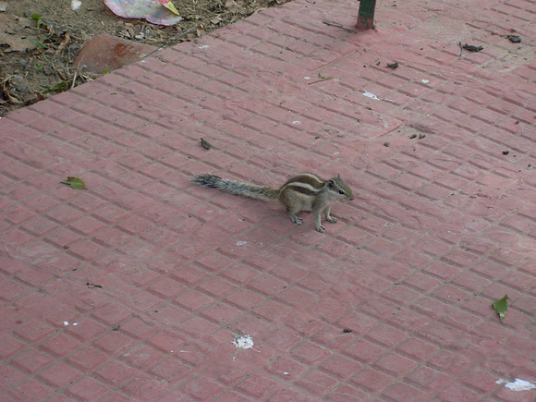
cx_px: 268
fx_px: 1765
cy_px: 201
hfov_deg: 17.3
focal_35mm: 114
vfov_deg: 13.0
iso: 100
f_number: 5.6
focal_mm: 18.9
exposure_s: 1/90
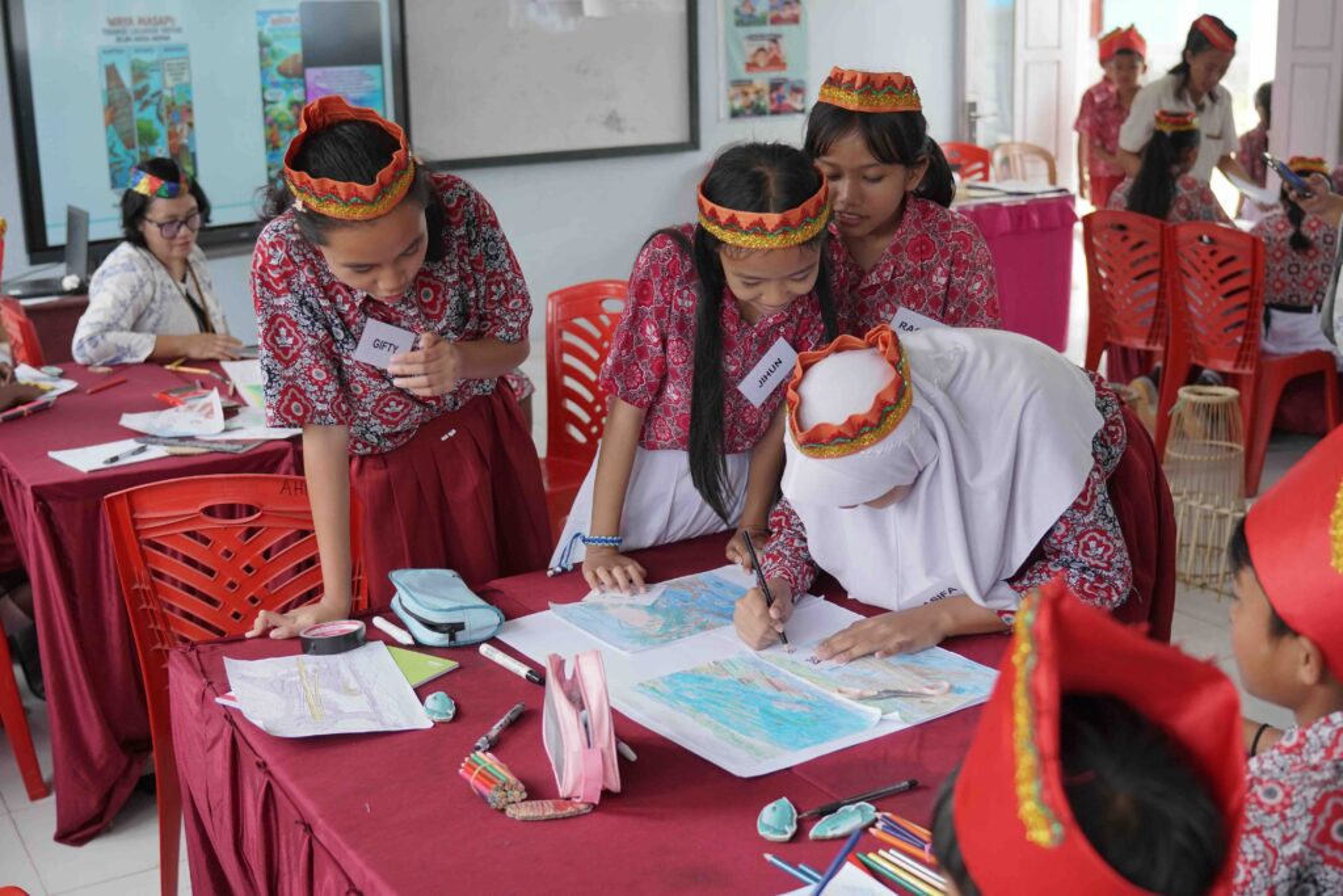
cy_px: 448
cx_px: 672
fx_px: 1567
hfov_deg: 46.4
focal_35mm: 42
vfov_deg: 31.9
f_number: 2.8
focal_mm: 28
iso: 500
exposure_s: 1/500
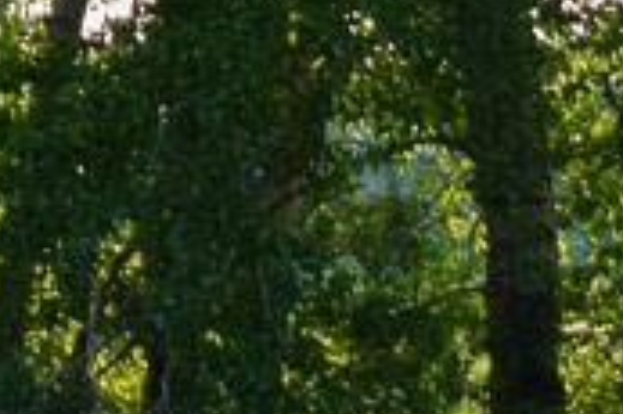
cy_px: -482
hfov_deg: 5.4
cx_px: -1455
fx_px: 6120
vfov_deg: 3.8
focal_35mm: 354
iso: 400
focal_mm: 34
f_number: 4.5
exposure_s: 1/640
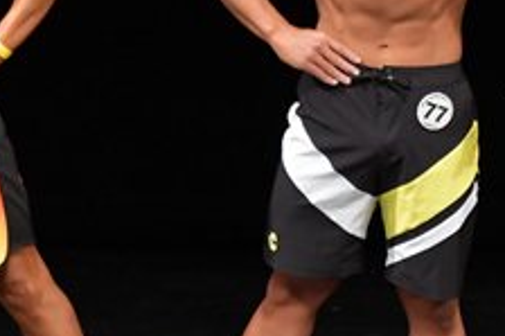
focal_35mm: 832
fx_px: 11662
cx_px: 810
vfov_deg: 1.7
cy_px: 140
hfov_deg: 2.5
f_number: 5.6
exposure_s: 1/400
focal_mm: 160
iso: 3200
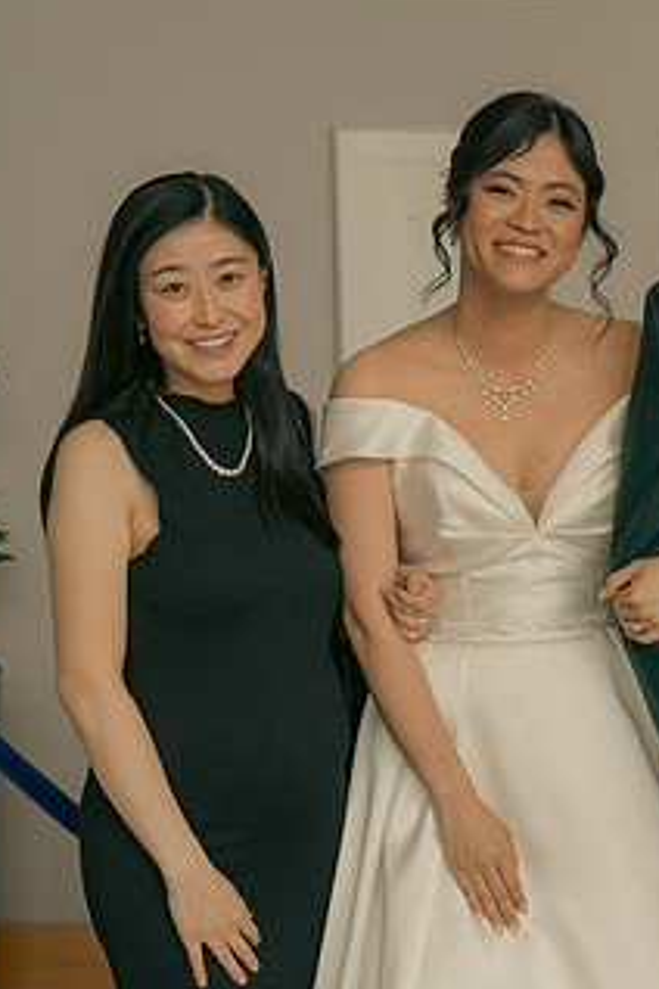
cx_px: 811
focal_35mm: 82
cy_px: 474
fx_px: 2251
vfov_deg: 24.8
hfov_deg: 15.9
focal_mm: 45
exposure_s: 1/160
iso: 160
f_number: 3.5
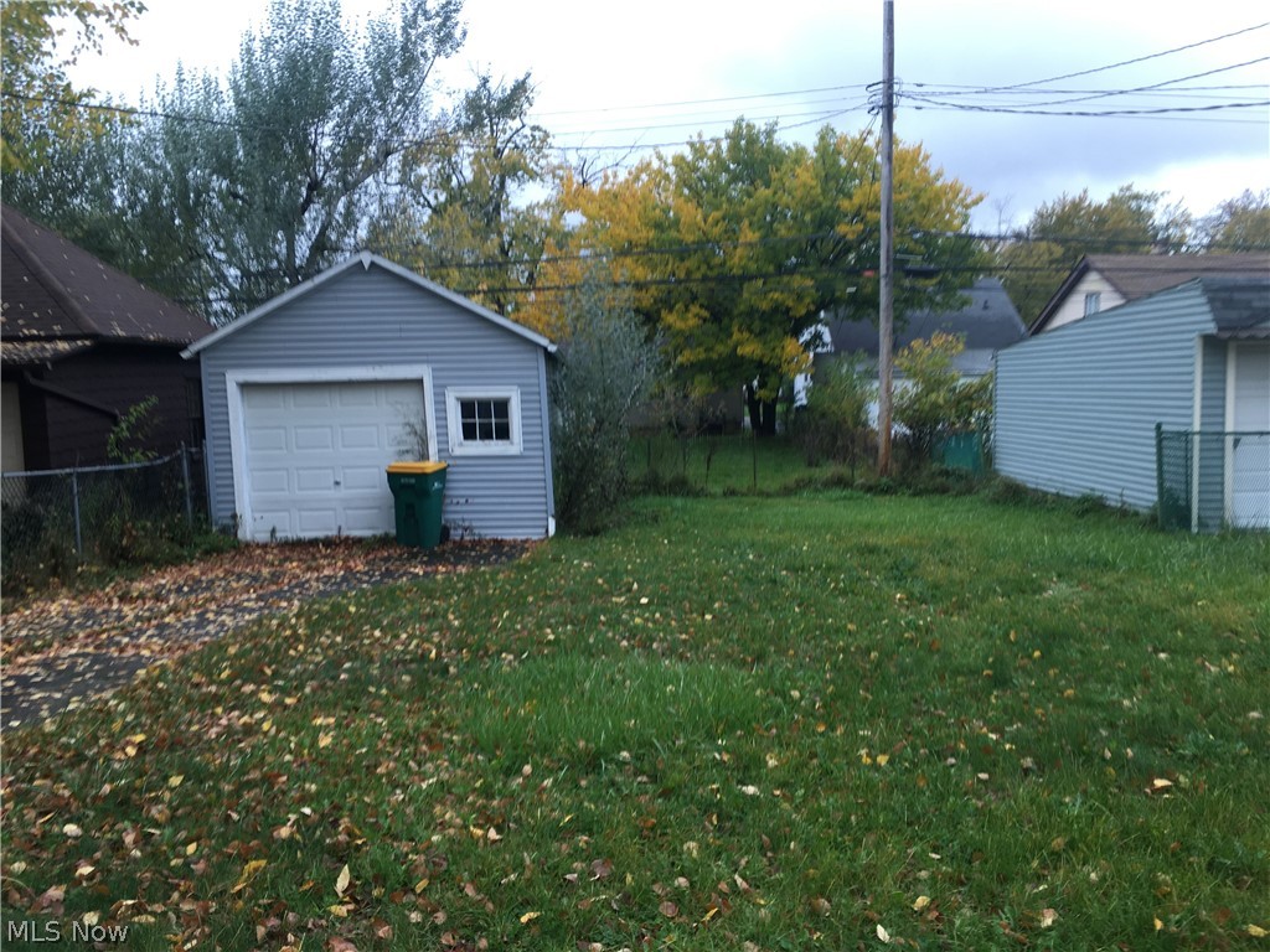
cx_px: 635
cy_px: 476
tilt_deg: -1.7
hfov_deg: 61.7
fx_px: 1064
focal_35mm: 29
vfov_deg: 48.2
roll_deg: +3.7
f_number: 2.2
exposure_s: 1/189
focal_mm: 4.15
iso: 25
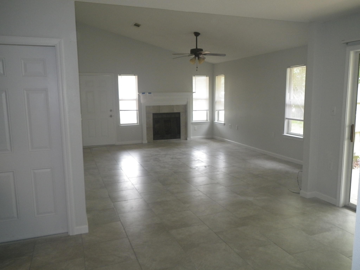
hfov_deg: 63.4
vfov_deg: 49.7
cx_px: 180
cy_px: 135
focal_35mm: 28
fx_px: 291
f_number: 3.5
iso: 160
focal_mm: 5
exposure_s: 1/50
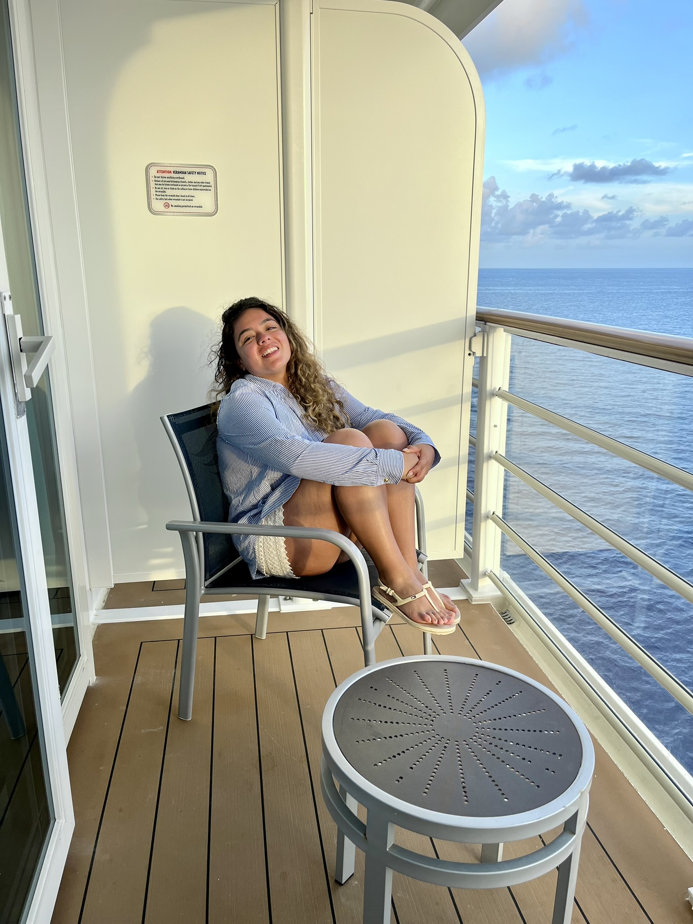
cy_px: 462
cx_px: 346
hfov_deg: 53.1
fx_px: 694
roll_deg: +0.4
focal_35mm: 26
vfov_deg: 67.3
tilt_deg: -15.8
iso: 50
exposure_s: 1/532
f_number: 1.6
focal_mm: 5.1
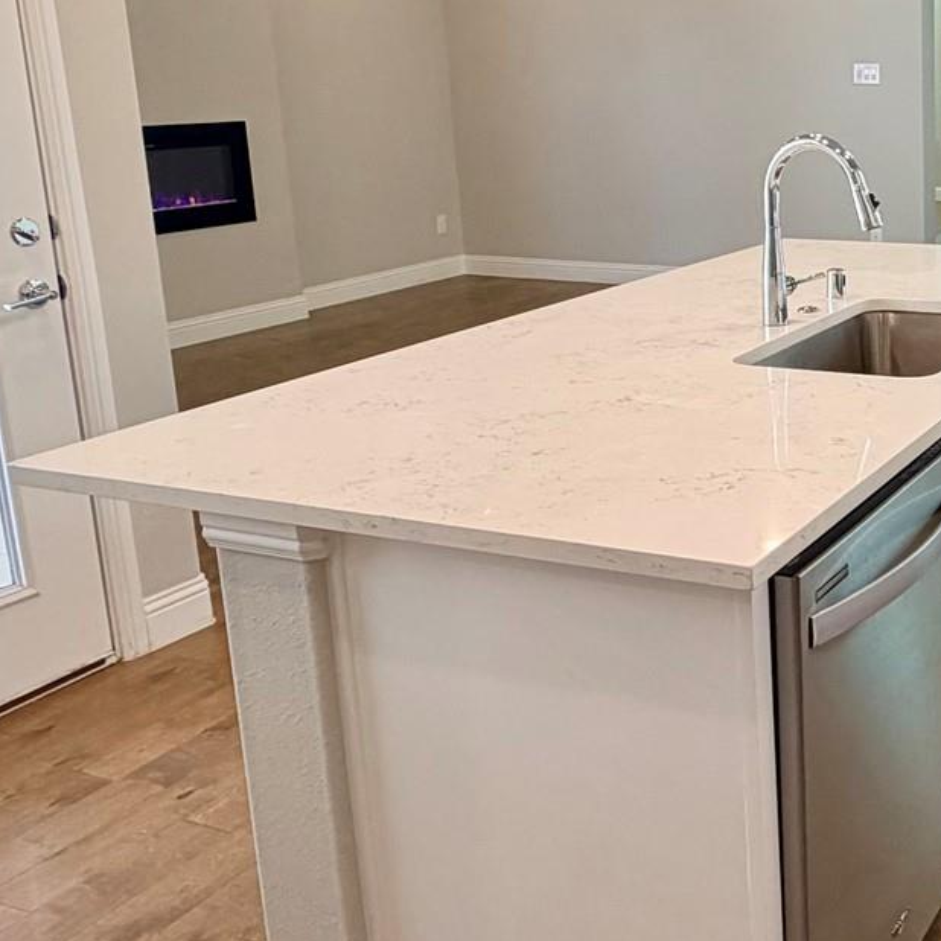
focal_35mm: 41
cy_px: 362
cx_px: 938
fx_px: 1261
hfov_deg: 36.8
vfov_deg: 40.7
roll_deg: +0.9
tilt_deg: -12.4
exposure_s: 1/120
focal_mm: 2.22
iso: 160
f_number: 2.2
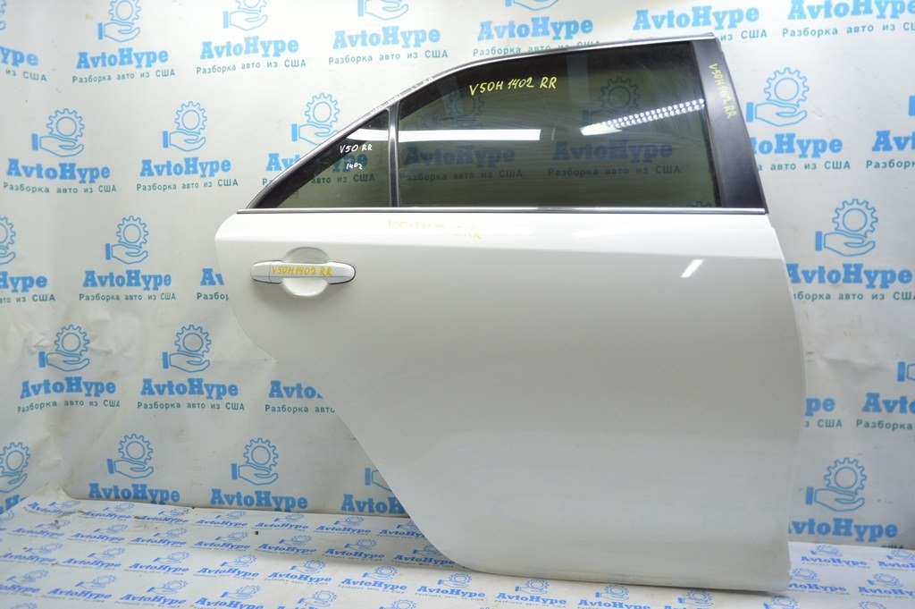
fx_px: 686
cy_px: 304
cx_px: 458
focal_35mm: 27
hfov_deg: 67.4
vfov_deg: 47.9
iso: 400
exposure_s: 1/40
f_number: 3.5
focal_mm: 18
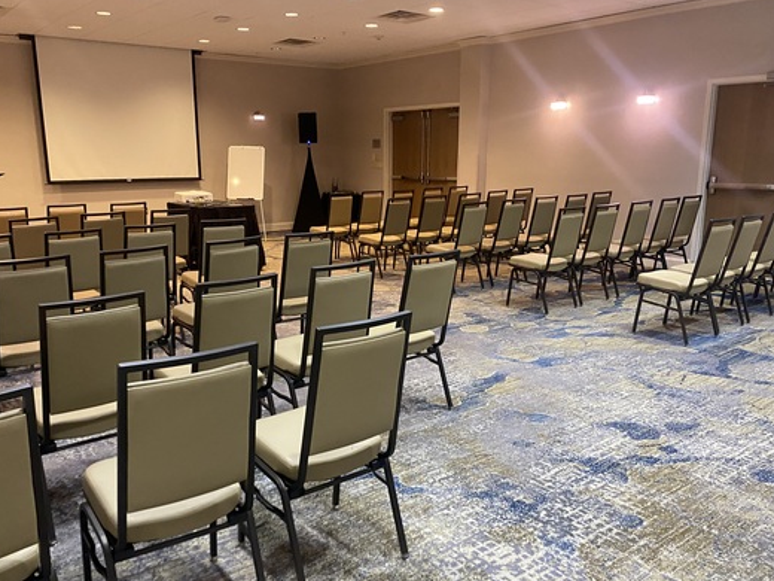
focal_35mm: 30
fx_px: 671
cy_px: 322
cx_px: 371
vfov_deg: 46.7
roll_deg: +0.2
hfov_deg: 59.9
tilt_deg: -14.7
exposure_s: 1/40
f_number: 1.8
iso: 400
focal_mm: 4.25
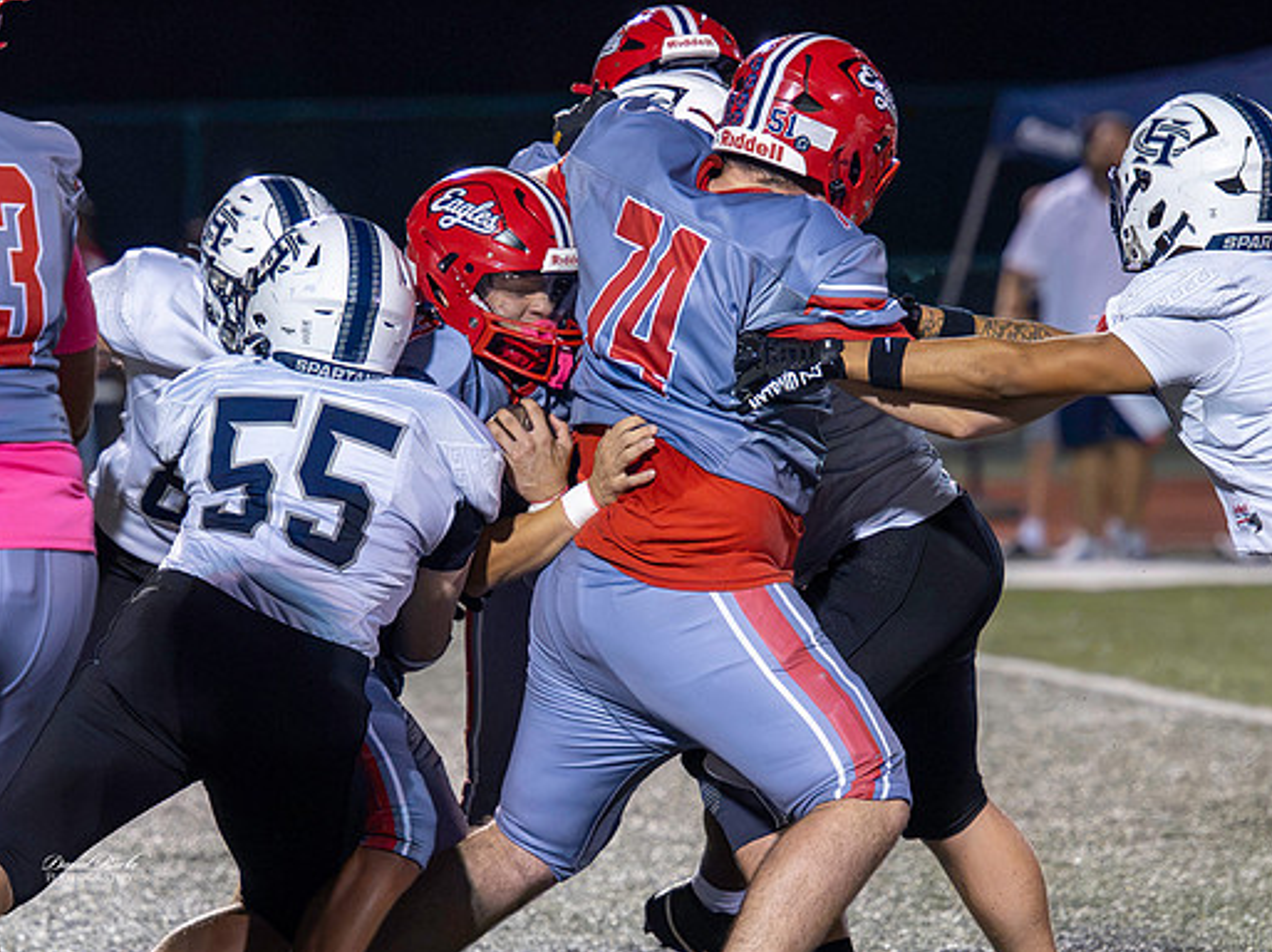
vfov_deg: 4.3
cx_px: 506
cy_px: 524
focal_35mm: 343
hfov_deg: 5.8
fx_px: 12595
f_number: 4
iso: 14400
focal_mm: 190
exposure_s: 1/800
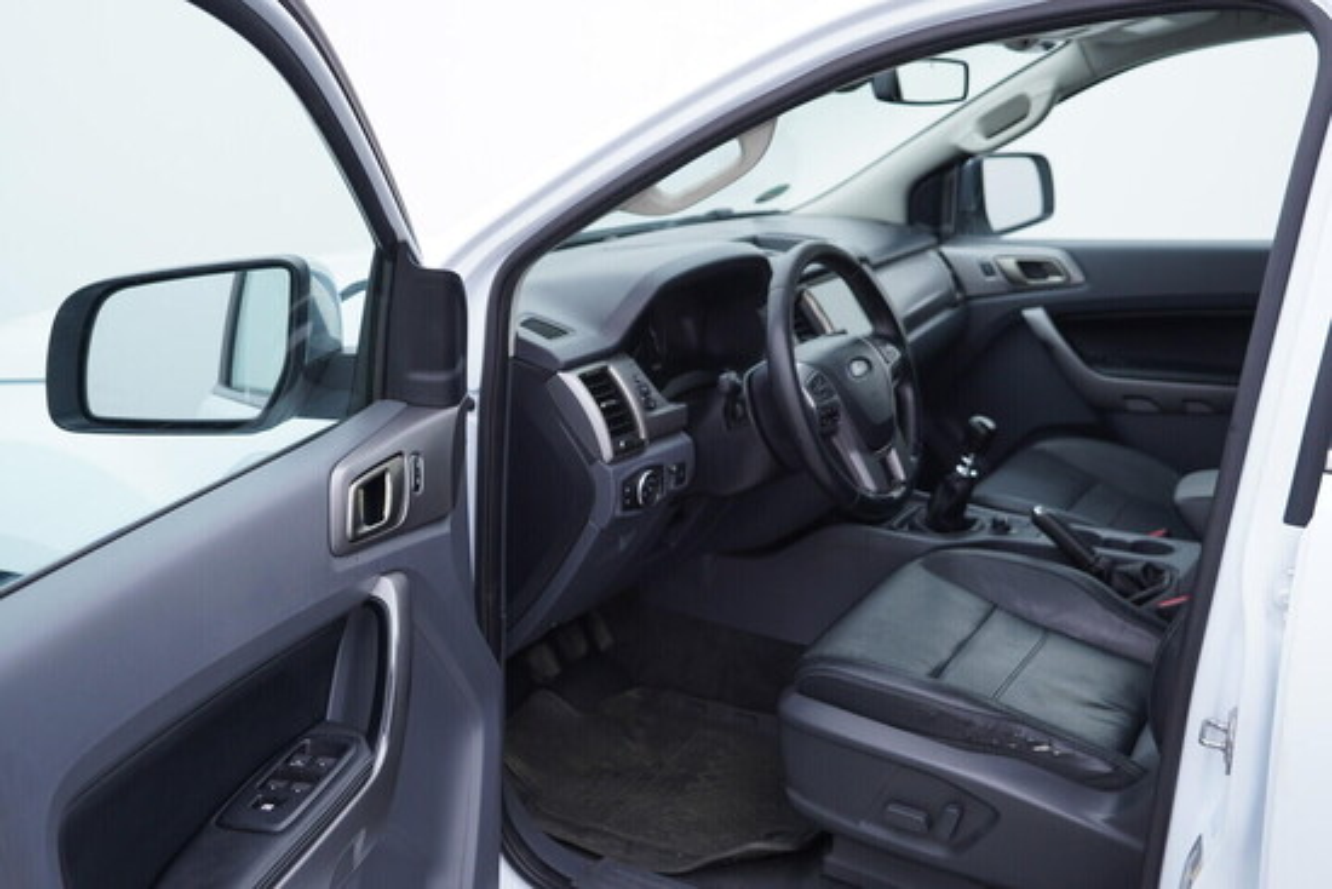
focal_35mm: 36
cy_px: 444
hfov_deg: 53.1
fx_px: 1332
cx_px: 666
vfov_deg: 36.9
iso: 125
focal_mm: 24
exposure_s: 1/50
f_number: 3.2
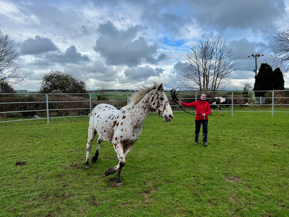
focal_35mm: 26
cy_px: 108
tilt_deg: -4.1
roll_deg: +1.6
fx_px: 217
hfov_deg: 67.3
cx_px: 144
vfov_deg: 53.1
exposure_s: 1/2404
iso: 50
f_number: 1.5
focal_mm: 5.7
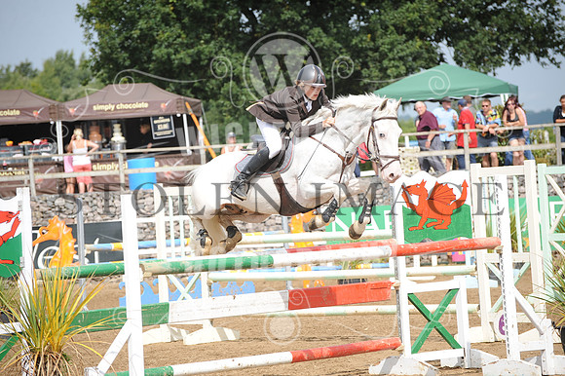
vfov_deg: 7.6
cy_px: 188
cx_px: 282
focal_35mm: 180
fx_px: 2823
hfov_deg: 11.4
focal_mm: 180
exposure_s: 1/1250
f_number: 5.6
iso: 320
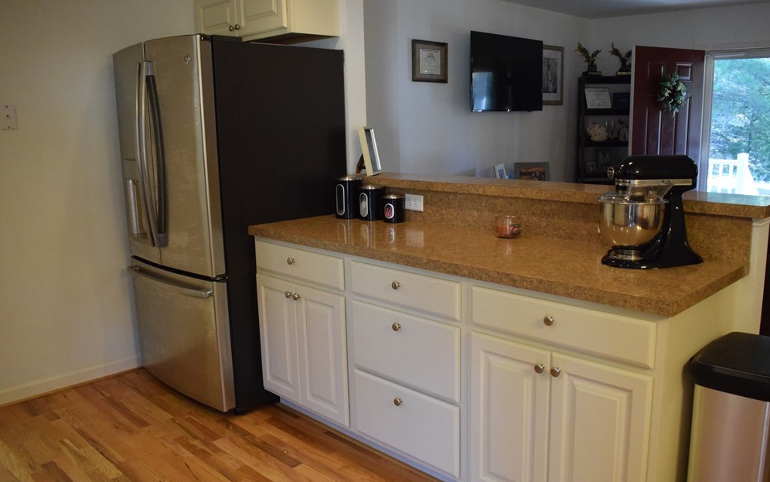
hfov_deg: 62.8
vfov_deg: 41.8
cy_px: 251
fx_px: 630
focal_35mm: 30
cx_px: 417
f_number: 5
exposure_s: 1/250
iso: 4000
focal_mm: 18
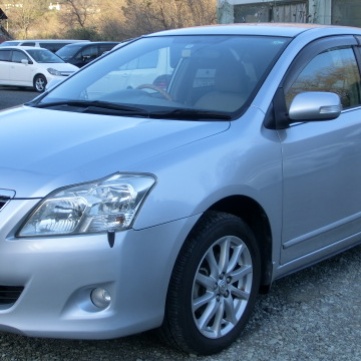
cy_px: 195
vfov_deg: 26.1
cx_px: 168
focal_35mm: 66
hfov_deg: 26.1
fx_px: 779
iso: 100
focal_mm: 7.38
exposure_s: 1/125
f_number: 4
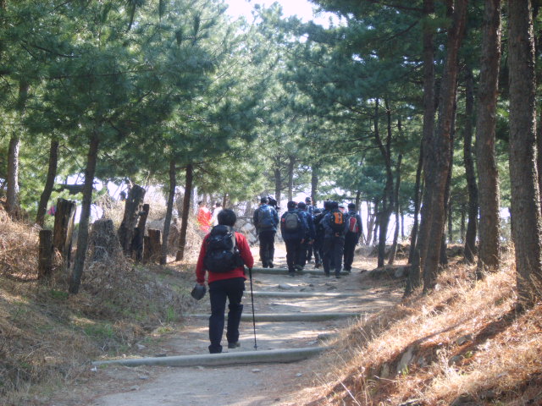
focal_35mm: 105
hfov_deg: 18.7
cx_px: 271
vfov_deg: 14.1
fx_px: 1644
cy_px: 203
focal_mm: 22.2
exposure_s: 1/60
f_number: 5.1
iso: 88
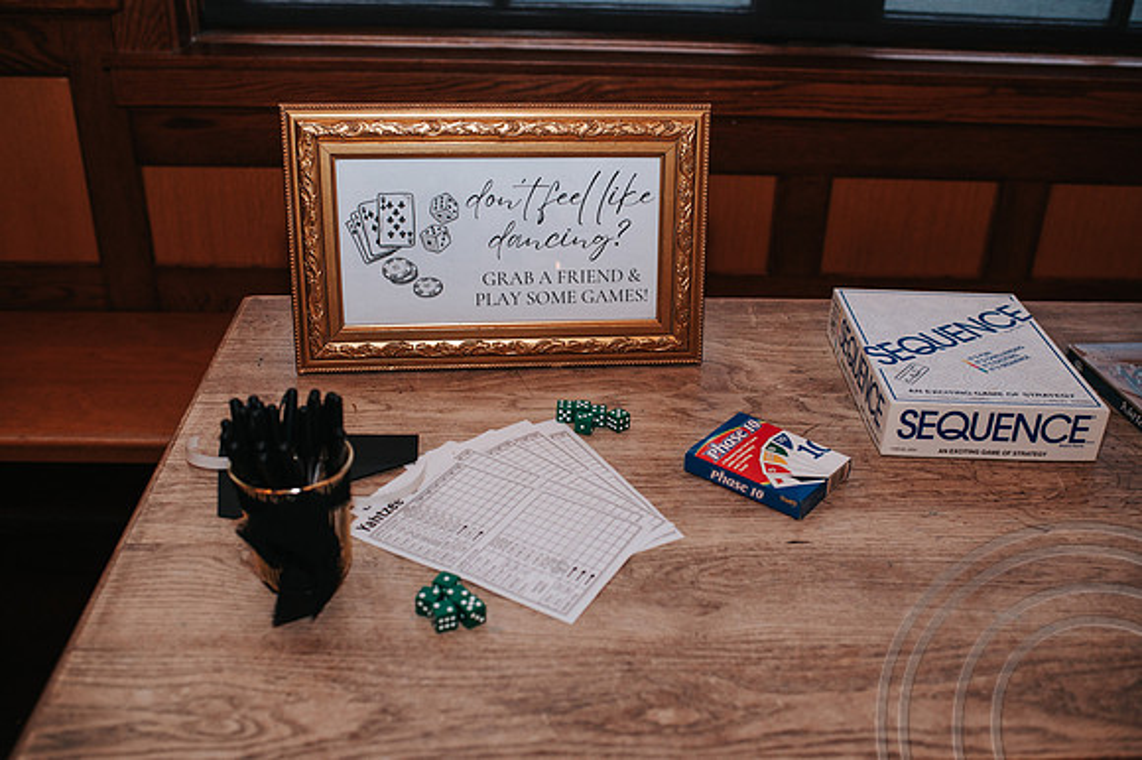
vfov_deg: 37.8
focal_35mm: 35
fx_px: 1110
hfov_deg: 54.5
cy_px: 380
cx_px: 571
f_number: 3.2
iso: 800
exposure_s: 1/200
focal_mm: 35
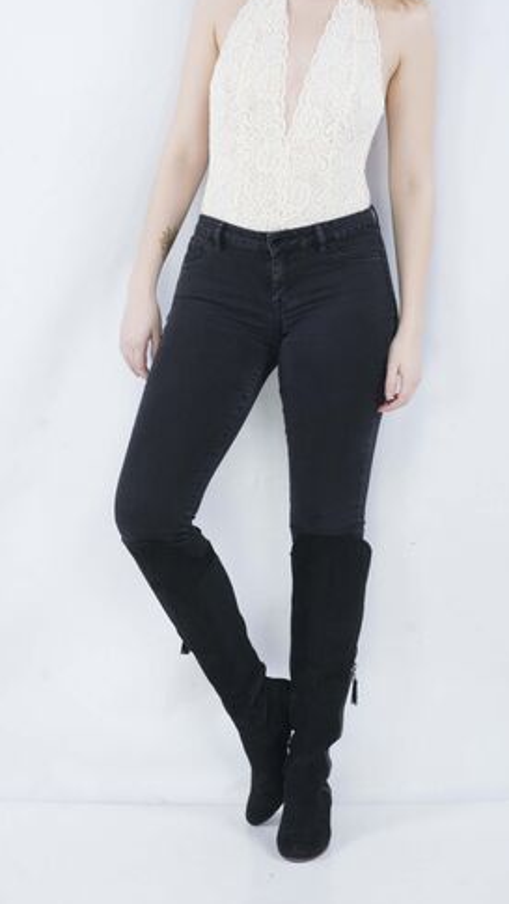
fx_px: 2782
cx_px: 302
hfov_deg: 10.5
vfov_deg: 18.4
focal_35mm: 116
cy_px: 356
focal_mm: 85
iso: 125
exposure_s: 1/160
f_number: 8
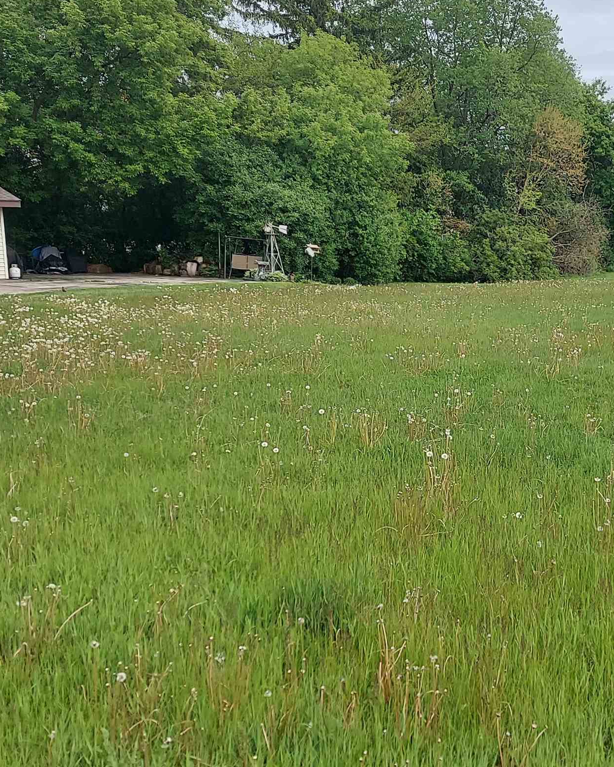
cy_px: 406
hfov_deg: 30.3
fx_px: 1091
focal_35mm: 48
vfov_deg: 38.8
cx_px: 532
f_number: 2
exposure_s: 1/880
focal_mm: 4.6
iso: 50
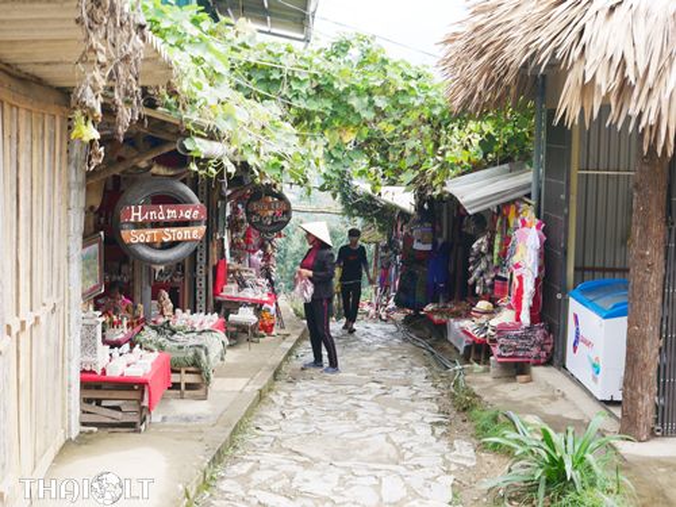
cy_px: 254
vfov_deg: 26.1
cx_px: 338
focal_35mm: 56
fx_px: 1094
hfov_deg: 34.3
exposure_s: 1/125
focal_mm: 28
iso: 200
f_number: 6.3
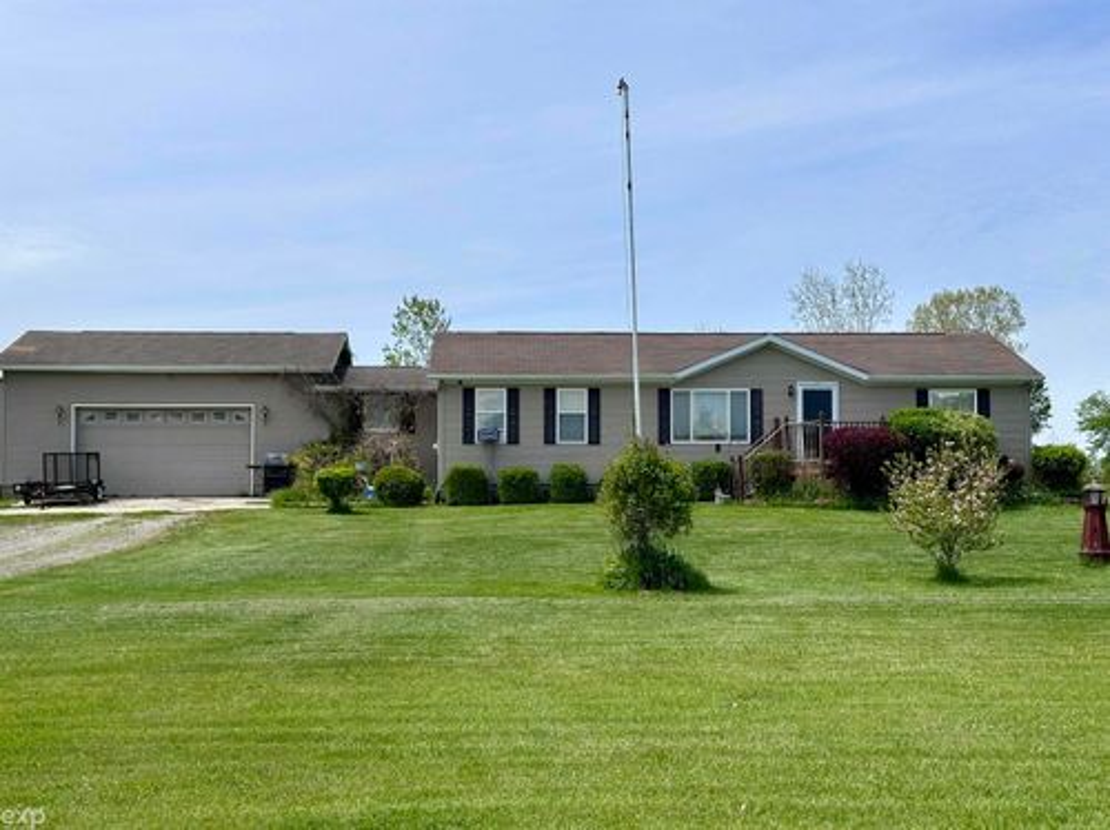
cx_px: 555
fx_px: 1538
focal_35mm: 48
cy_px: 415
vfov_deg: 30.2
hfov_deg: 39.7
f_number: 1.78
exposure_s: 1/6211
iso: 64
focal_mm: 6.86
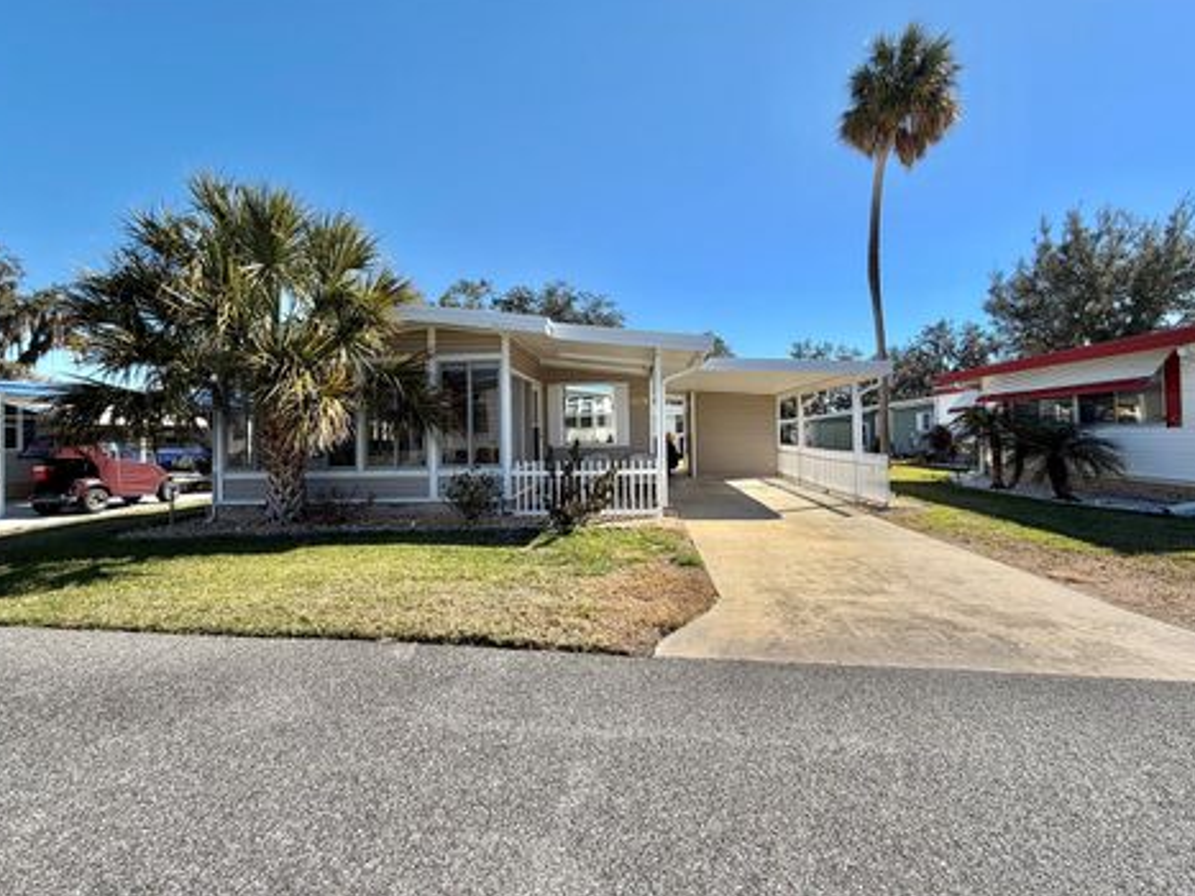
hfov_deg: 98.2
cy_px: 421
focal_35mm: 15
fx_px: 518
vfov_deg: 81.6
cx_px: 606
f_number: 2.2
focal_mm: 2.22
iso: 25
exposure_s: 1/770
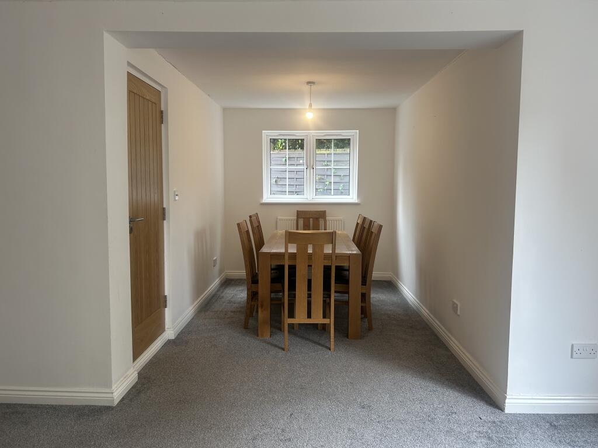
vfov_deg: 53.1
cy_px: 224
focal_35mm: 26
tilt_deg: -4.8
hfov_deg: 67.3
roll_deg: +0.1
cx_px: 299
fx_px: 449
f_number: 1.5
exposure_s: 1/100
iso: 64
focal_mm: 5.7
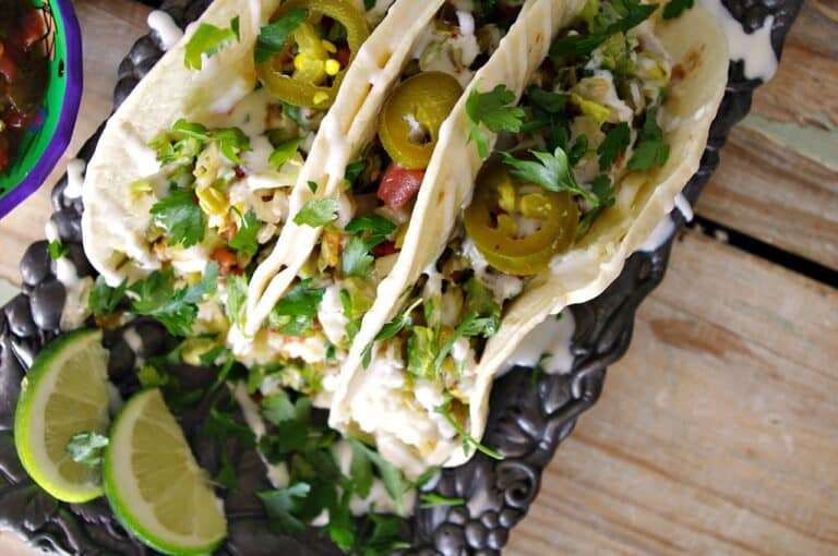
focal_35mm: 49
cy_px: 278
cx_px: 419
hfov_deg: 40.4
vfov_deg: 27.5
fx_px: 1139
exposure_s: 1/20
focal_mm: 32.5
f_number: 4.5
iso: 200
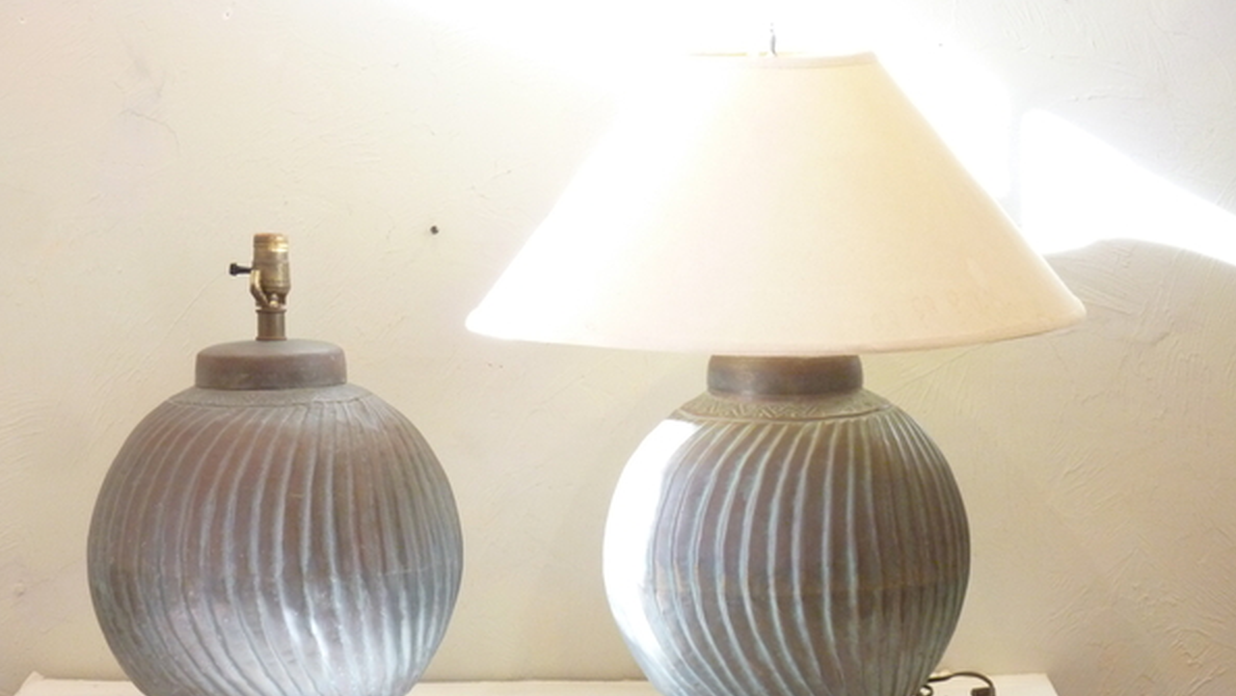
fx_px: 3999
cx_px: 619
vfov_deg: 9.9
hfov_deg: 17.6
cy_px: 391
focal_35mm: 122
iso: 400
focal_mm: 18.2
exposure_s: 1/13
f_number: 4.4
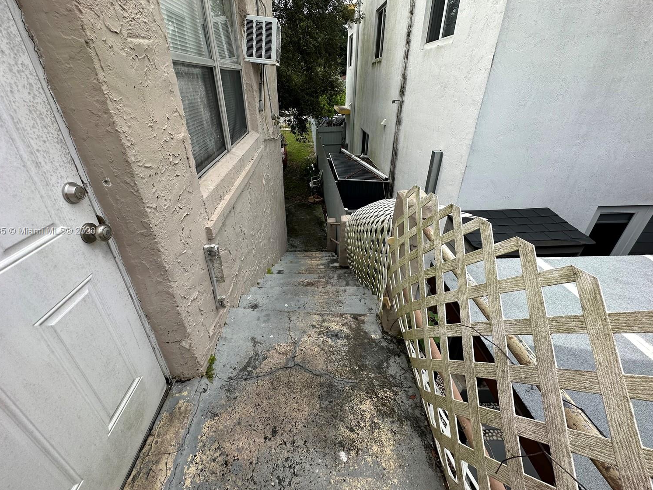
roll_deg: +2.3
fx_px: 283
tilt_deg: -28.3
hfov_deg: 98.0
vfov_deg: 81.7
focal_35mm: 15
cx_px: 306
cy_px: 231
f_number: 2.2
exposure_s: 1/1233
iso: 50
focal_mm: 2.22
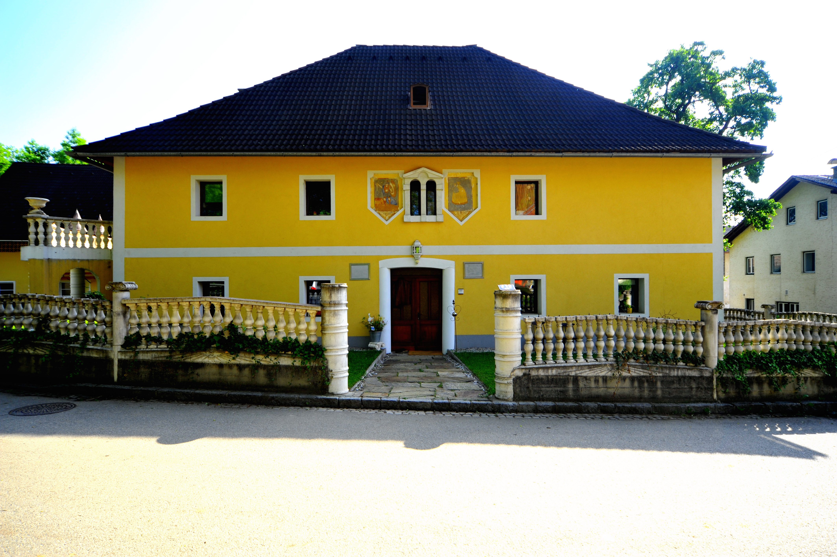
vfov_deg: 61.9
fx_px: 465
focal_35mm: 20
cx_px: 418
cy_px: 278
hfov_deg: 84.0
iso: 220
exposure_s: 1/80
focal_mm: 20
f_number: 11
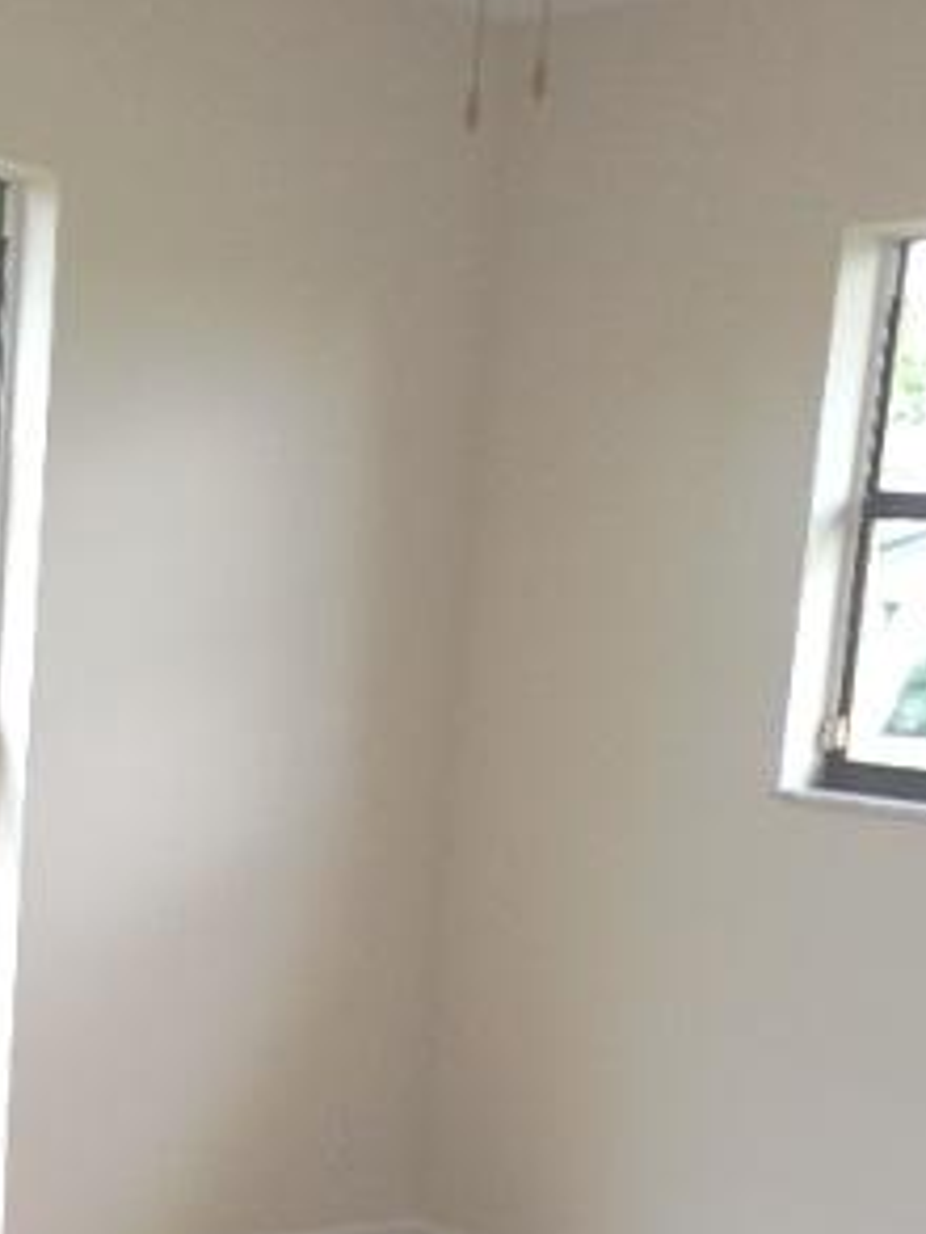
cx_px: 185
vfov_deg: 26.7
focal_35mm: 72
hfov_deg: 20.2
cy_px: 935
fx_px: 2566
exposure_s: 1/162
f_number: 2.4
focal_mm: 4.12
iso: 50
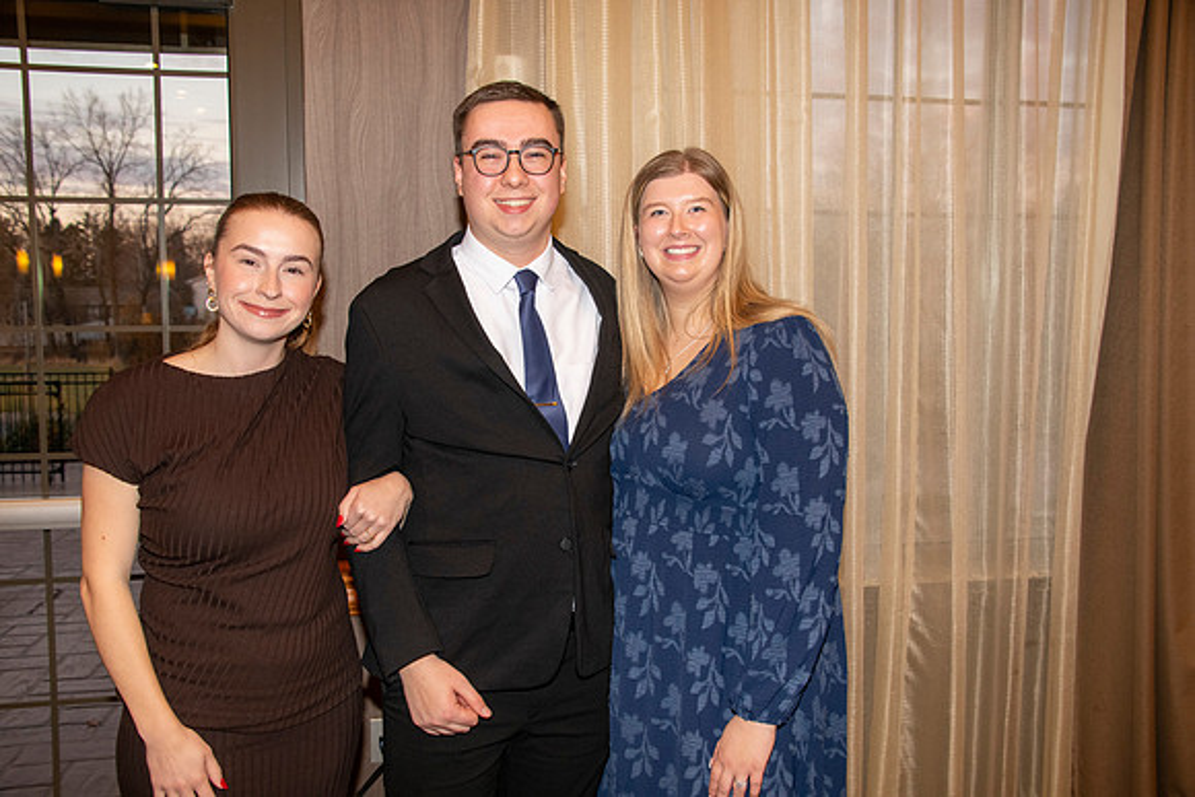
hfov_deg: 54.4
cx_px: 598
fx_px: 1162
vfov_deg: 37.9
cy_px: 398
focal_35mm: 35
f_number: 5.6
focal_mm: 35
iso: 2000
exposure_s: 1/60
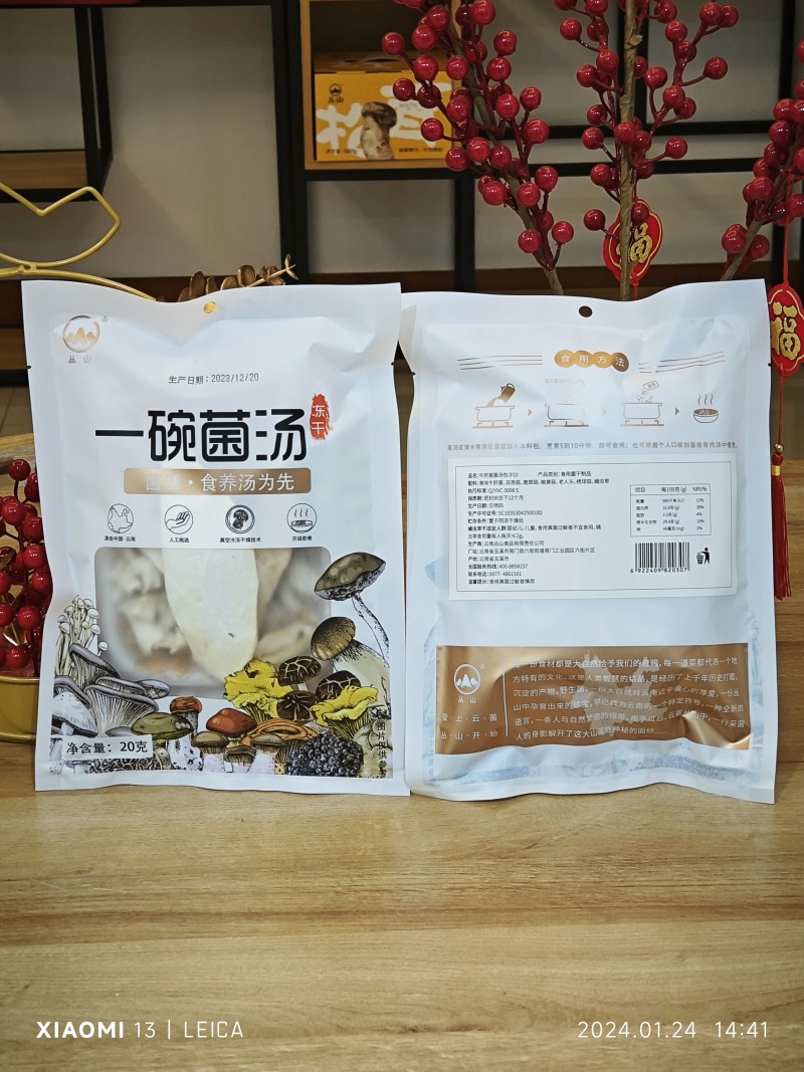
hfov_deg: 19.6
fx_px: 2323
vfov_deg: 26.0
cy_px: 536
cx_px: 402
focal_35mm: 75
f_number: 2
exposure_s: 1/100
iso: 320
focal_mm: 7.06
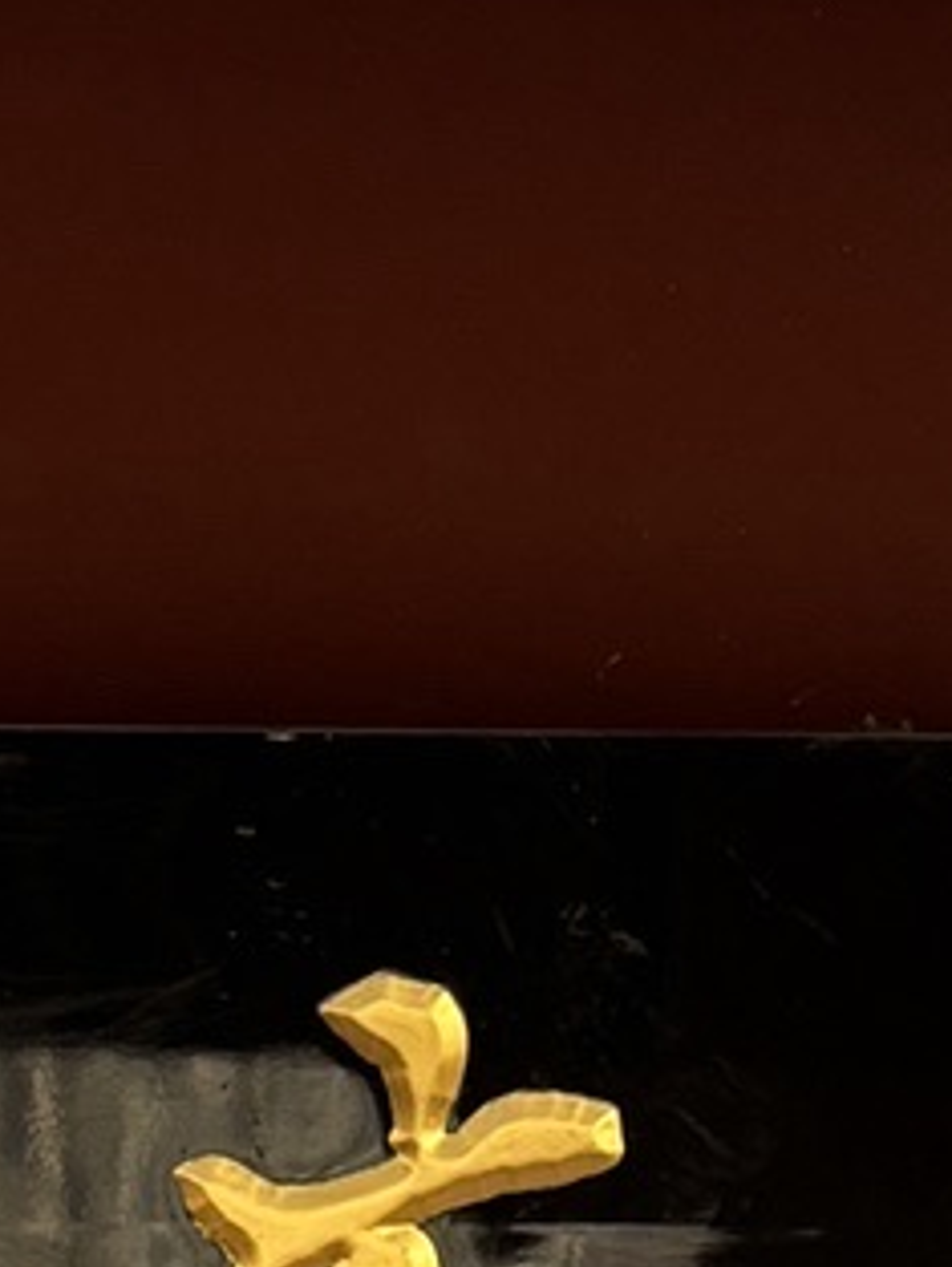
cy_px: 2740
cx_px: -721
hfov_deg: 8.6
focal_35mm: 166
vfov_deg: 10.6
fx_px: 6083
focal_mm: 5.96
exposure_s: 1/121
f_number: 1.6
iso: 80
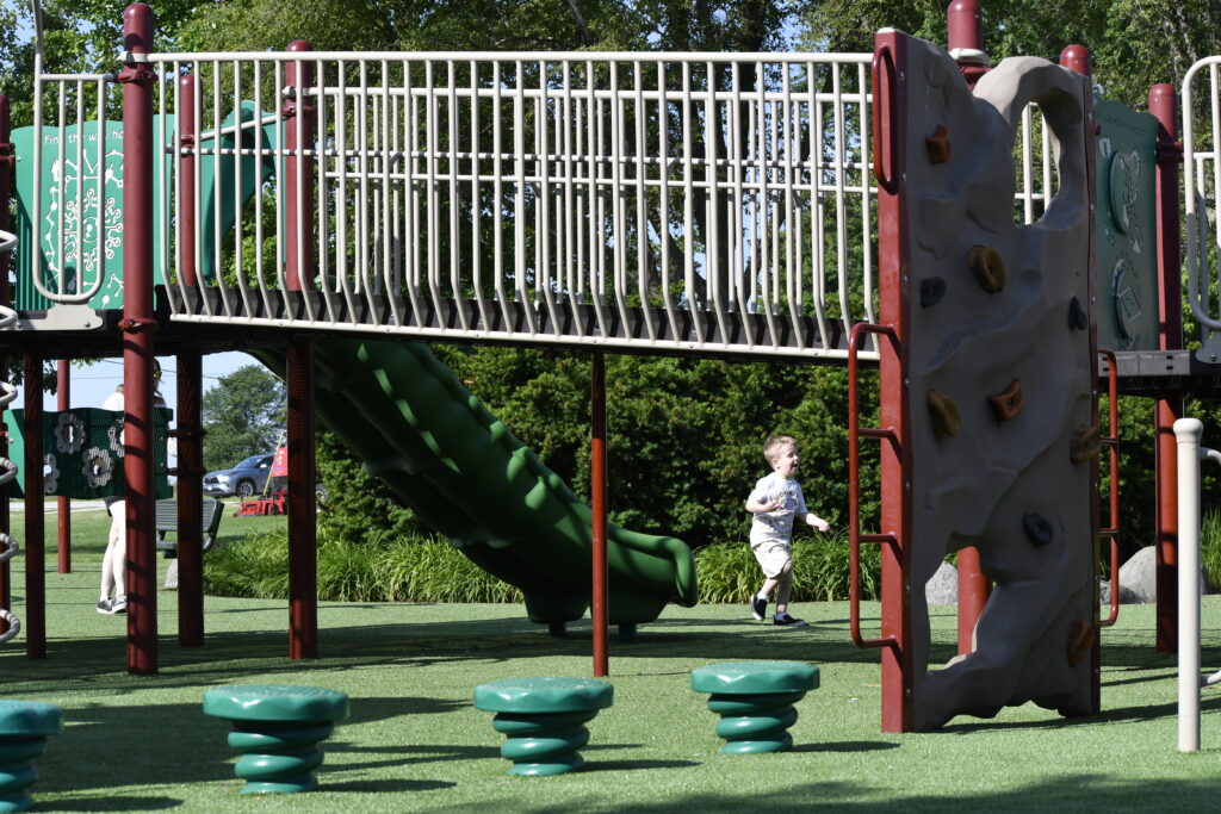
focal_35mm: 82
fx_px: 2781
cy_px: 407
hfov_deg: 24.8
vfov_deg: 16.7
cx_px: 610
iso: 400
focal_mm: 55
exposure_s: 1/1250
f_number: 5.6
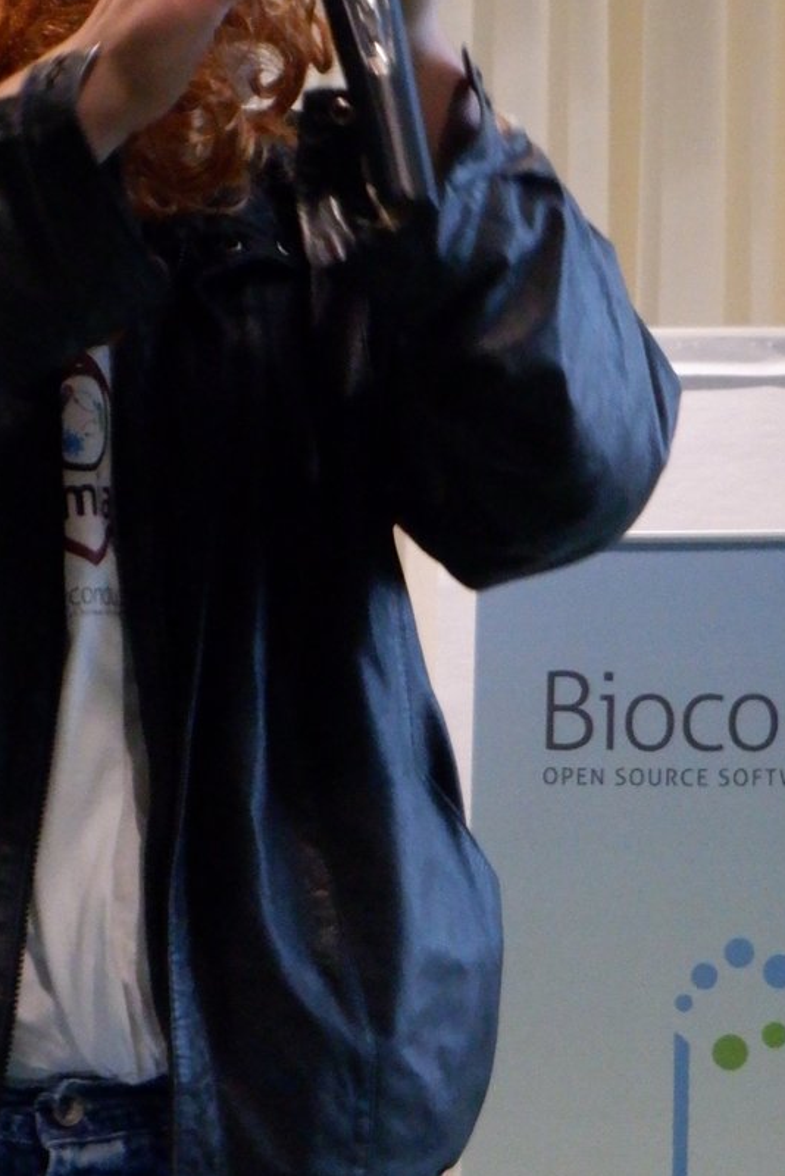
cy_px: 171
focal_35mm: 165
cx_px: 32
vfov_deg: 12.4
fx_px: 5392
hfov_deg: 8.3
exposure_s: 1/125
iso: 6400
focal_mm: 44.5
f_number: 5.6
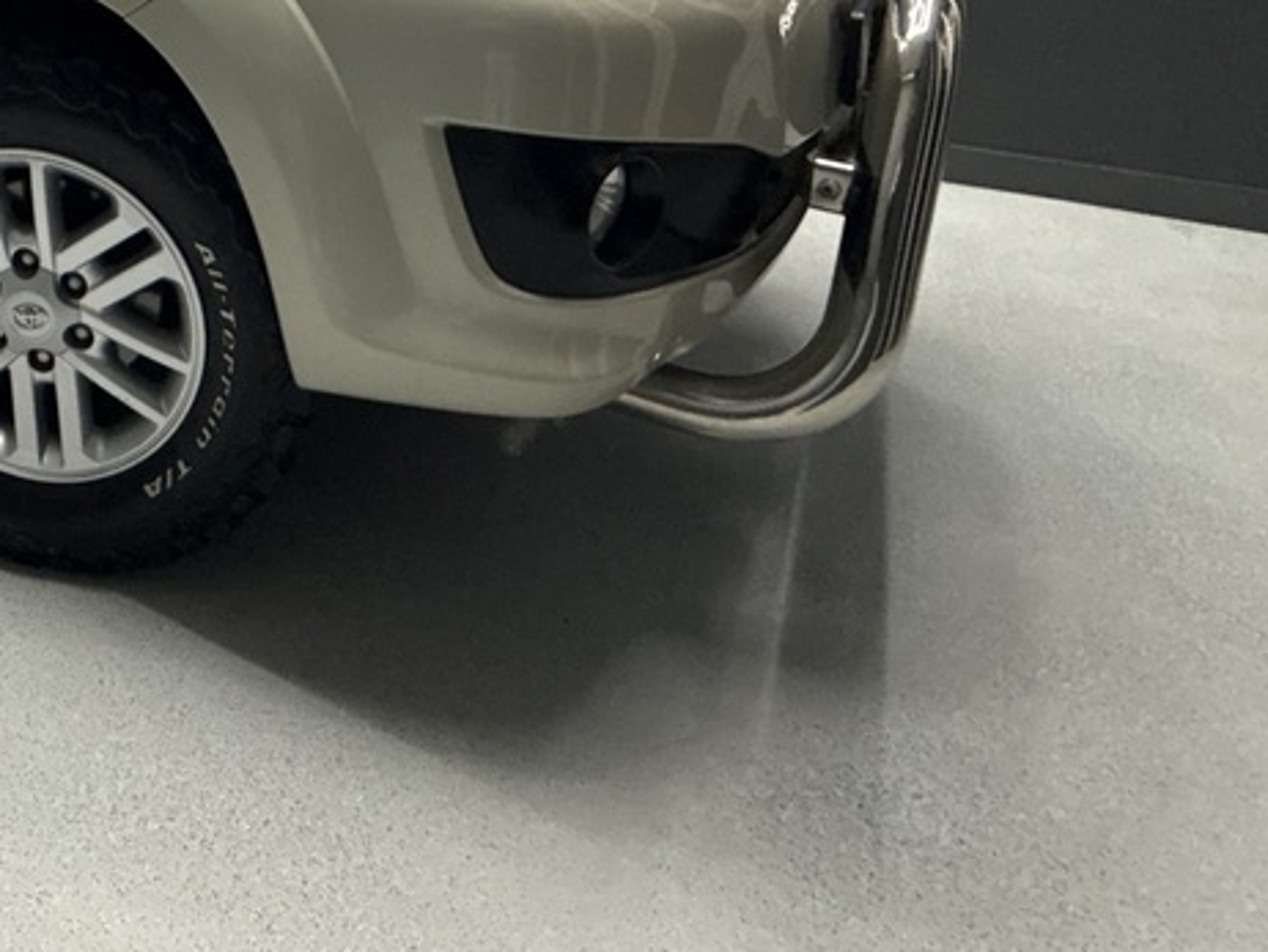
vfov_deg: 39.4
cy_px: -25
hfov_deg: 48.4
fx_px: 1136
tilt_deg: -8.4
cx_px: 8
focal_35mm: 31
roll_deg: +1.3
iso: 320
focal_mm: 2.22
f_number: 2.2
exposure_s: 1/100
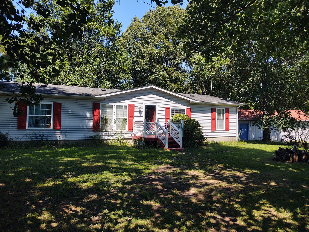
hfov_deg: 65.3
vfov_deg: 51.4
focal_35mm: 27
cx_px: 154
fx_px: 241
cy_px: 116
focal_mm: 4.75
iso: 100
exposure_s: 1/2697
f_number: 1.7
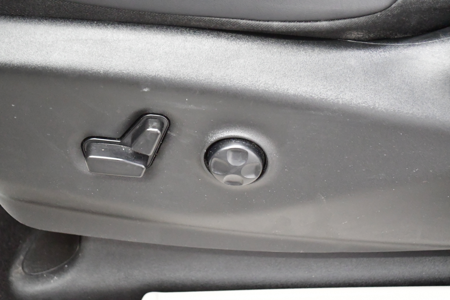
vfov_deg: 16.6
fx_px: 1031
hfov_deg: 24.6
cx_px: 225
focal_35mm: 82
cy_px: 150
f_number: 5.6
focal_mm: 55
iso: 10000
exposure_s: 1/40
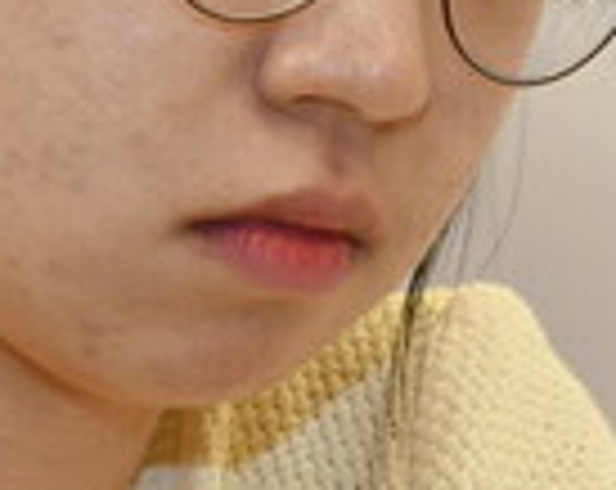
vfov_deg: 3.5
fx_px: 8077
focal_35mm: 444
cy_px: 214
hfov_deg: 4.4
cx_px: 171
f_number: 4
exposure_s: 1/125
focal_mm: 68
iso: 500
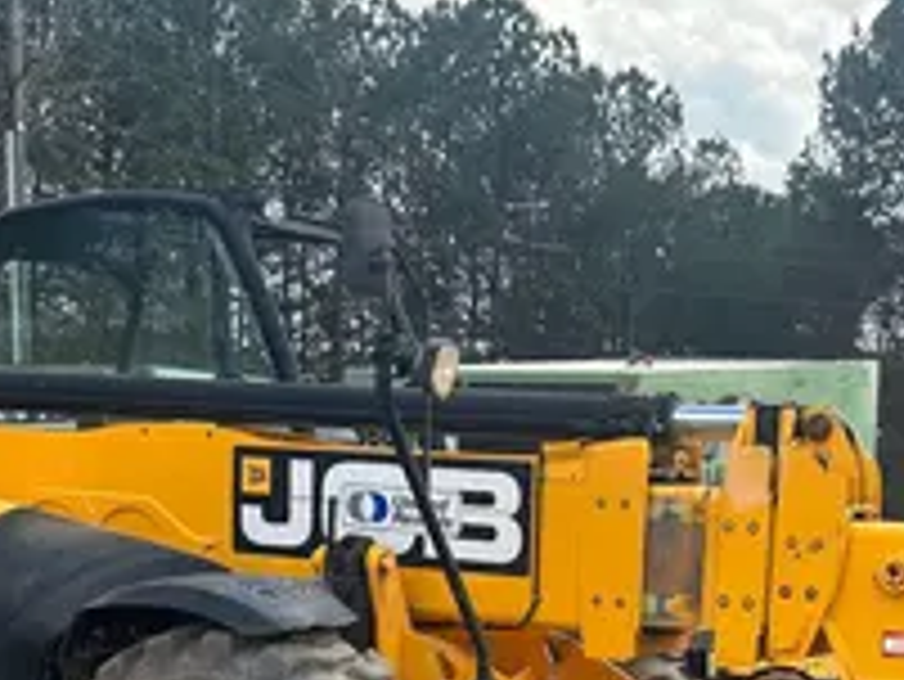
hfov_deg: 27.1
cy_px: 813
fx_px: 1855
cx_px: 634
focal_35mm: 71
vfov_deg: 19.5
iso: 50
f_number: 1.5
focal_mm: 5.7
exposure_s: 1/1395
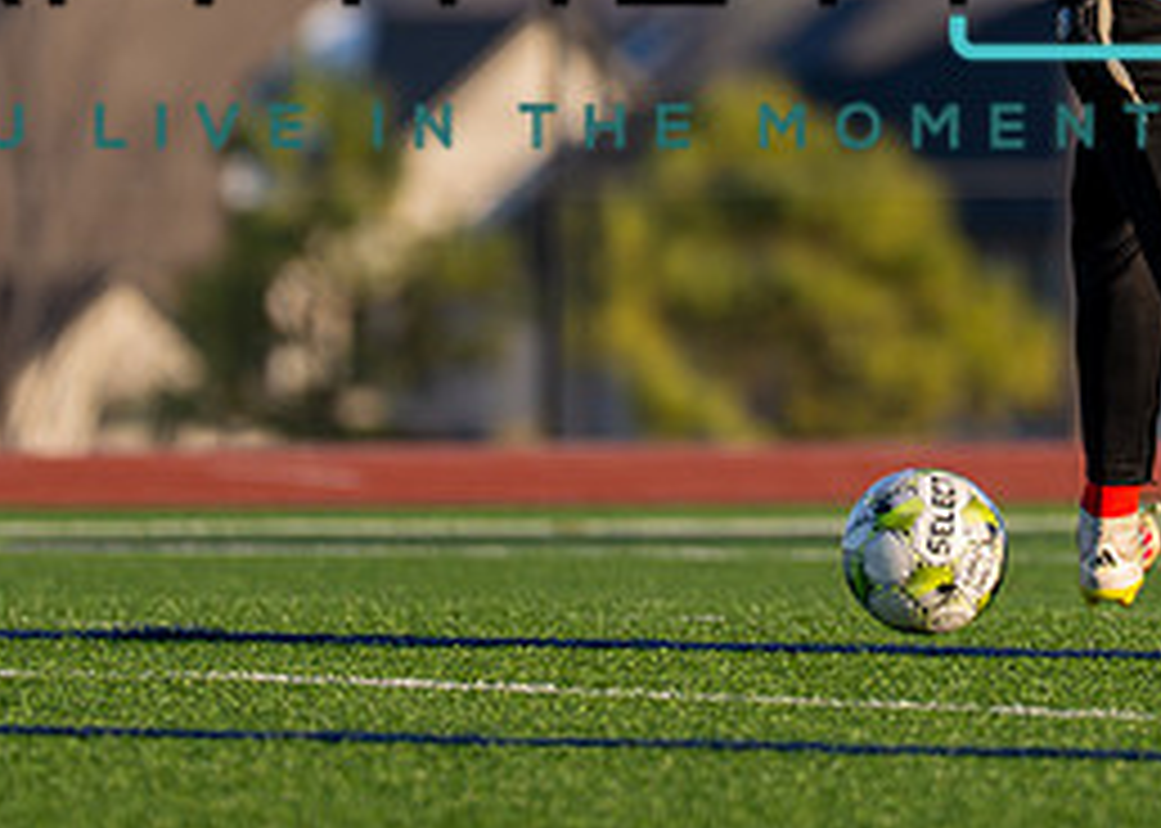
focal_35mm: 915
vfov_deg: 1.6
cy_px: -17
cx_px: 1034
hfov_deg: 2.2
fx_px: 30155
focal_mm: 200
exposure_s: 1/3200
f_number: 2.8
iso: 200
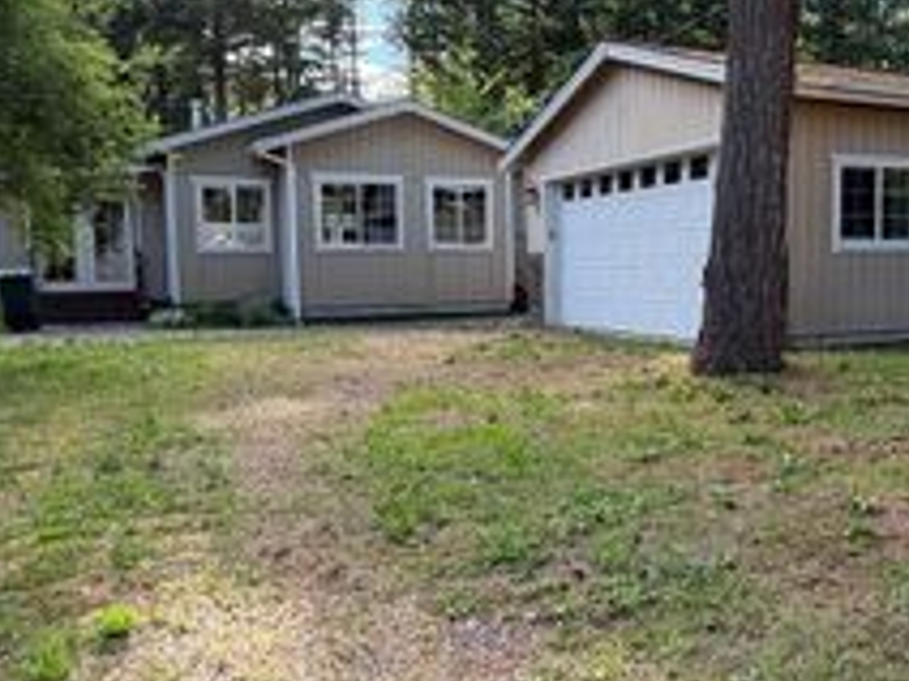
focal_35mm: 33
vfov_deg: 42.9
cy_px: 336
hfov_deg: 54.9
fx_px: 867
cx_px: 549
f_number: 2.2
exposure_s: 1/156
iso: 50
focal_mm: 2.22
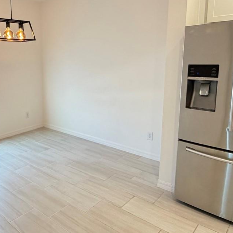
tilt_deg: -8.7
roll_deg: +1.5
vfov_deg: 52.2
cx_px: 47
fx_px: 236
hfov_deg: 49.5
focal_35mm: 31
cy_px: 93
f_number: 2.2
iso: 400
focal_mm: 2.22
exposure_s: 1/60
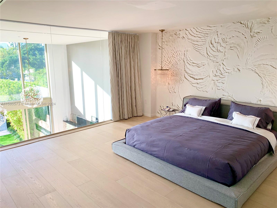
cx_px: 138
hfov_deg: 67.3
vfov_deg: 53.1
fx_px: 208
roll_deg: +0.6
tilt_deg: -11.2
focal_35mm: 26
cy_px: 104
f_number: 1.8
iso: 50
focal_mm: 4.25
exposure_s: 1/120
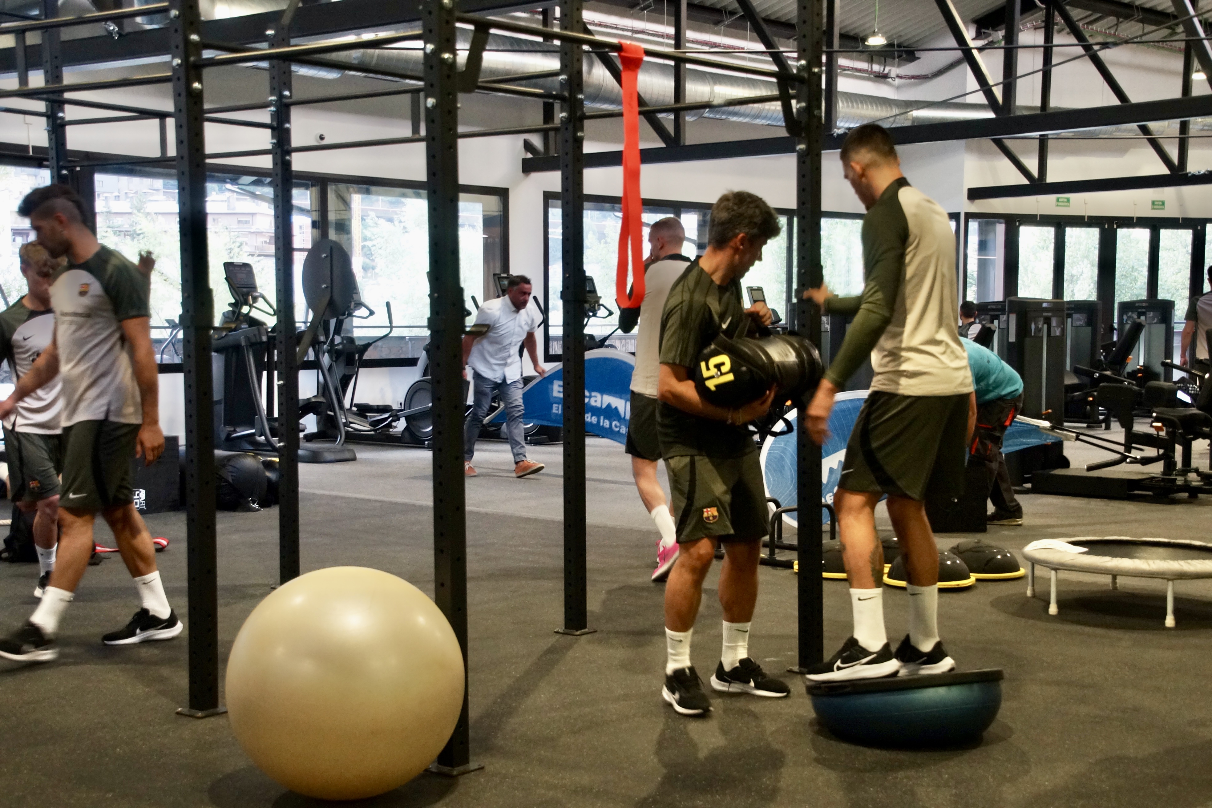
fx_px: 1751
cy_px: 404
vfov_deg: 26.0
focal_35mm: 52
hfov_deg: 38.2
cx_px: 606
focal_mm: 35
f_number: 4.5
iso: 1000
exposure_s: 1/60
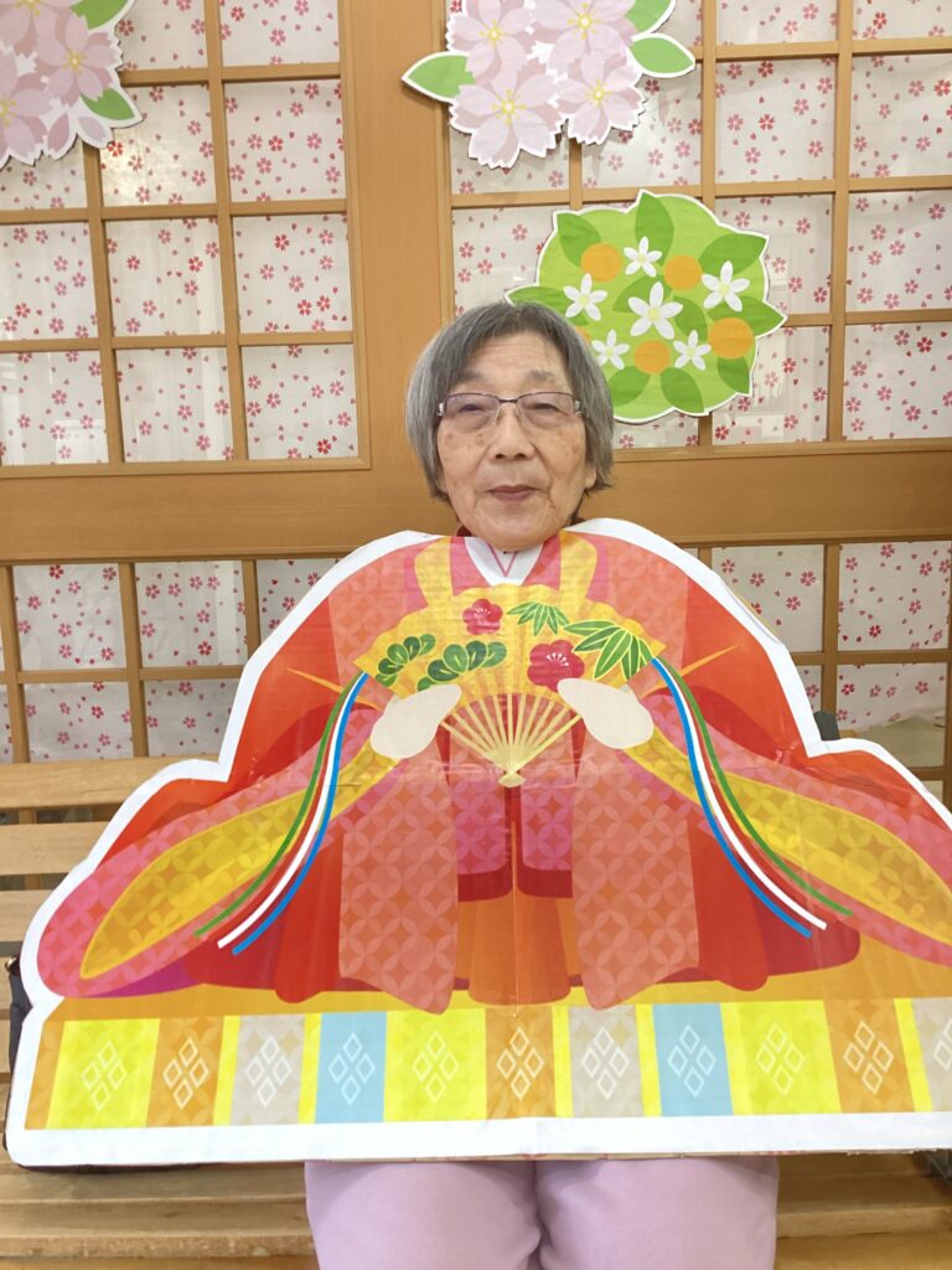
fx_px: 1137
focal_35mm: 31
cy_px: 635
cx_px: 476
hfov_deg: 45.4
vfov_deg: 58.4
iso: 320
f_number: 2.4
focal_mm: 3.3
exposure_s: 1/33
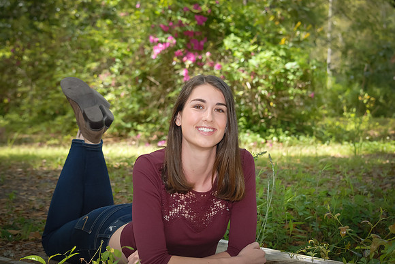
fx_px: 1120
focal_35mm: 102
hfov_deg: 20.0
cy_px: 132
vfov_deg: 13.5
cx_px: 198
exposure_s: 1/160
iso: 250
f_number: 6.3
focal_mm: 68
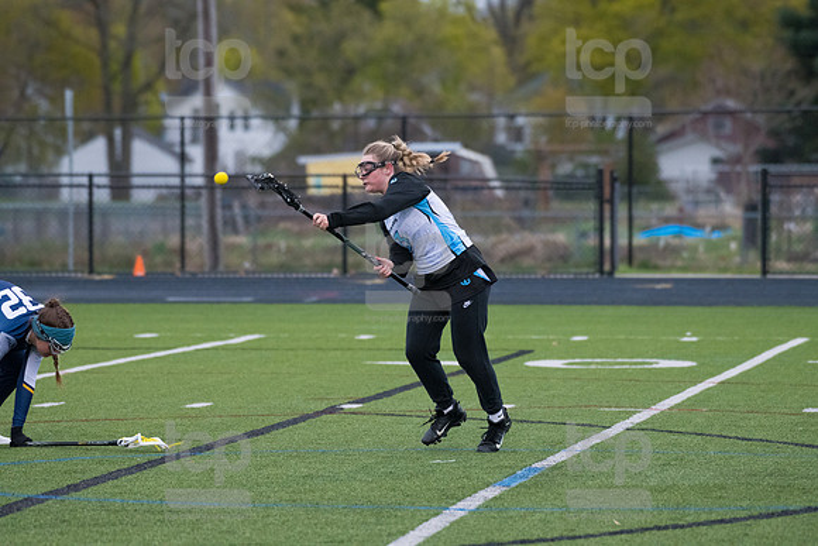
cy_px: 273
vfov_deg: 5.1
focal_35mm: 270
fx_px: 6136
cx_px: 409
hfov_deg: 7.6
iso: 4000
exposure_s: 1/1600
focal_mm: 270
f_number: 5.6
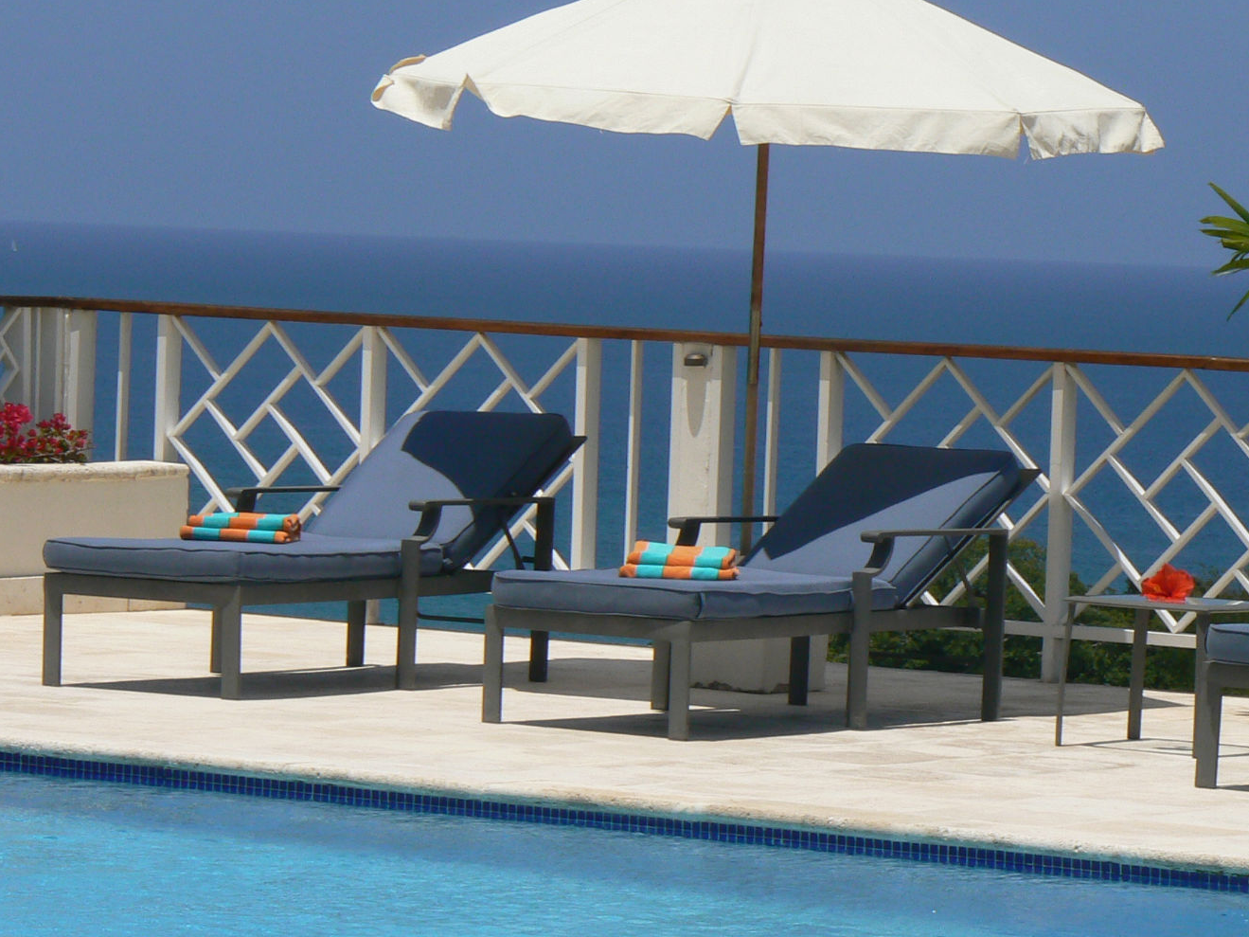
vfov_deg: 8.4
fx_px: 6386
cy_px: 535
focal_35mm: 177
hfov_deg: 11.2
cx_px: 862
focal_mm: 19
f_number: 8
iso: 80
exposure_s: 1/400
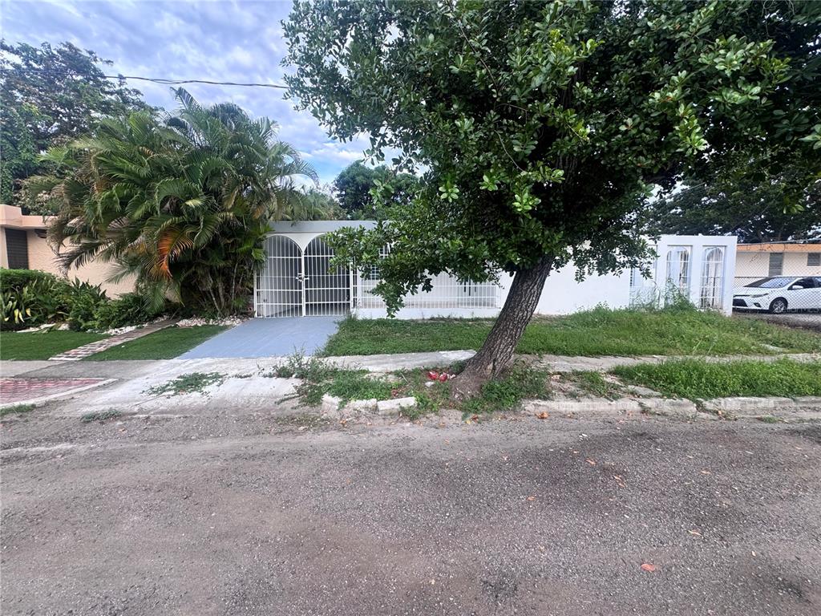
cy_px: 308
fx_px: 332
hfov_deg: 102.1
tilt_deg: -3.4
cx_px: 410
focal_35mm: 14
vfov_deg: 85.7
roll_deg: -1.1
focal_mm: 2.22
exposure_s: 1/172
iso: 40
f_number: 2.2
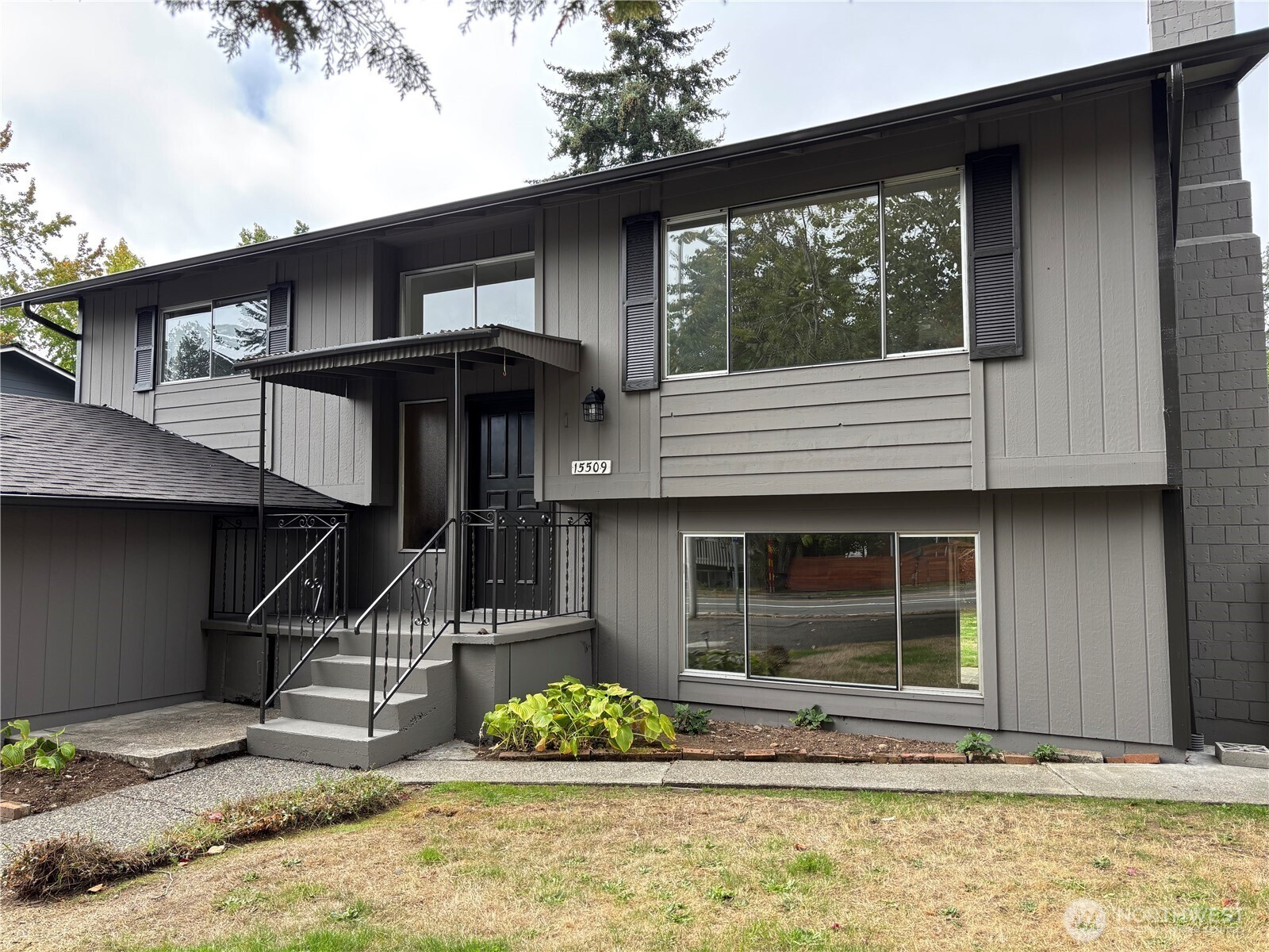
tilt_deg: +4.6
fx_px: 953
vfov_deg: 53.1
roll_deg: +0.0
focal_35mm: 26
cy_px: 476
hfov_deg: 67.3
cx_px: 634
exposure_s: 1/559
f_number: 1.6
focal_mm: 5.96
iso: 50
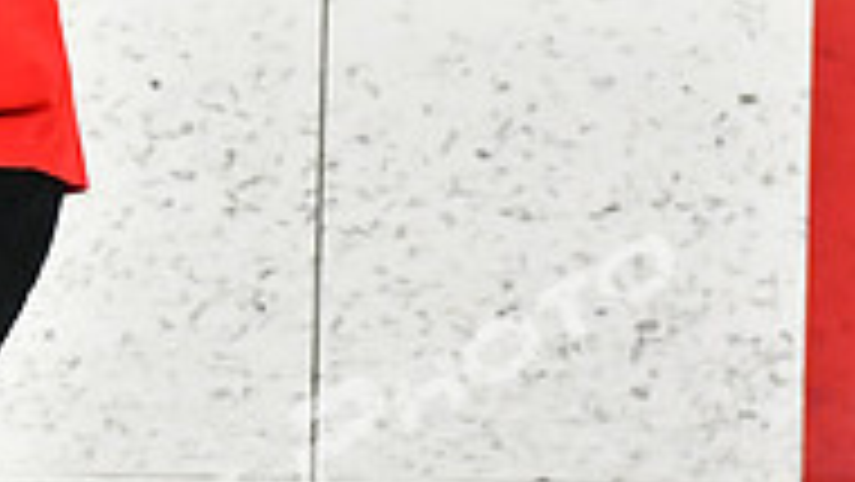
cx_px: -374
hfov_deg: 3.0
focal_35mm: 720
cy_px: 106
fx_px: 16328
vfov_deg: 1.7
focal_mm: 150
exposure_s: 1/1600
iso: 6400
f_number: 2.8
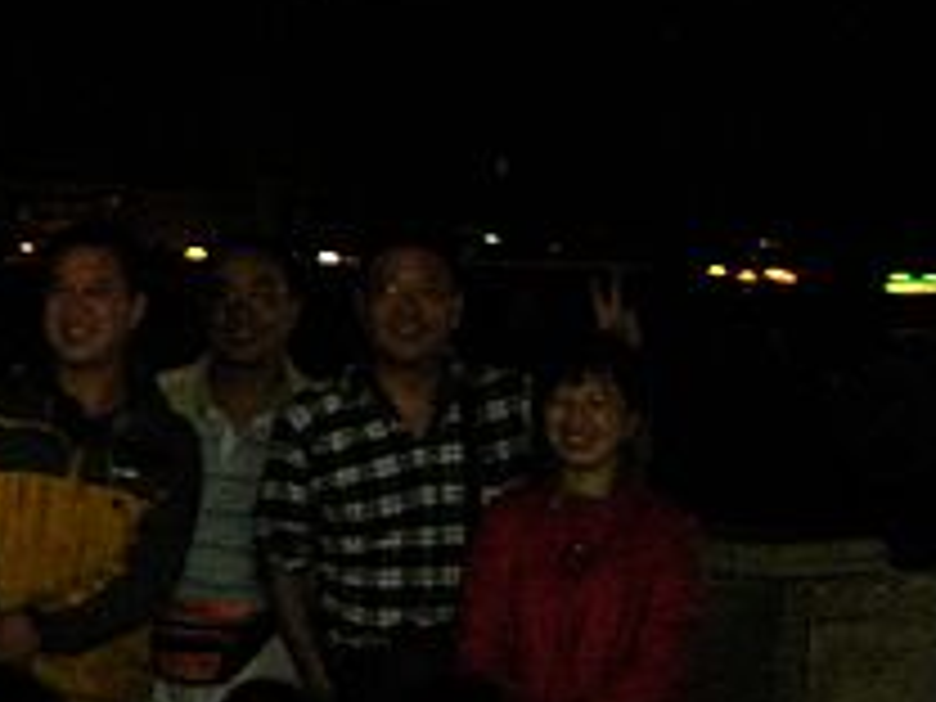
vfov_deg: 11.9
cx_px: -508
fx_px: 3353
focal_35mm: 124
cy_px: 493
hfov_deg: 14.7
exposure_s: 1/4
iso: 400
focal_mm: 6.3
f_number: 3.5
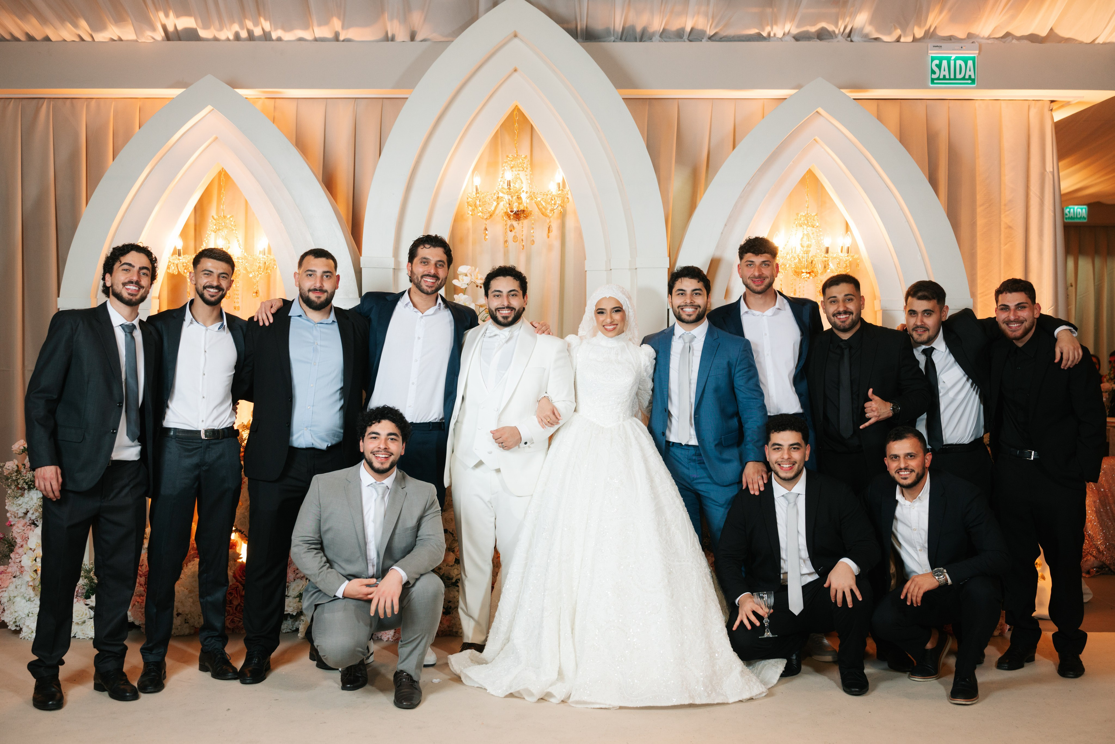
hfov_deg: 46.9
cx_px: 558
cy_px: 372
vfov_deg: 32.3
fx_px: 1286
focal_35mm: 42
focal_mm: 41
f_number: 3.2
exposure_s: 1/200
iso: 800
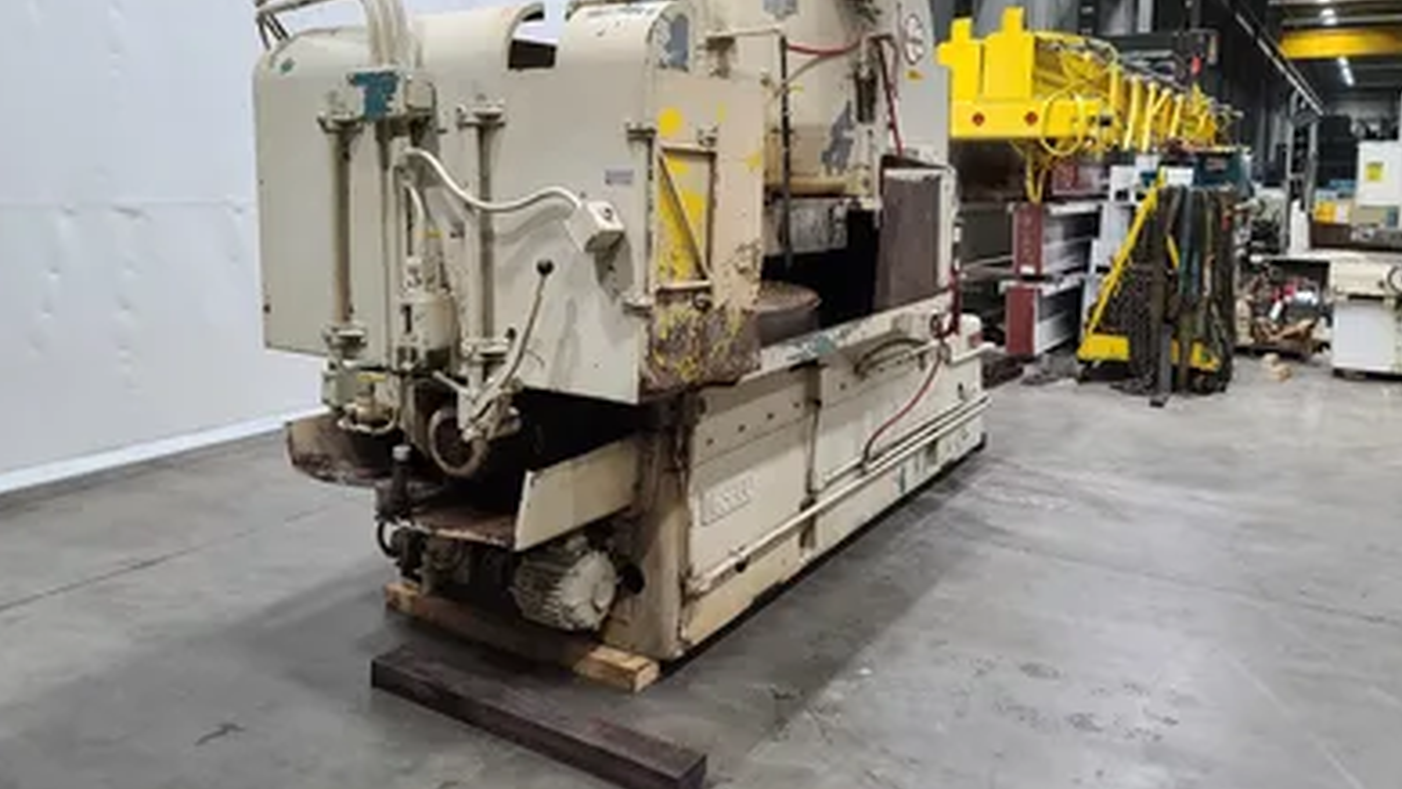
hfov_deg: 67.9
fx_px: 1041
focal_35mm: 28
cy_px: 259
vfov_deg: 41.0
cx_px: 703
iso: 250
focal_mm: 7
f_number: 1.8
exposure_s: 1/39
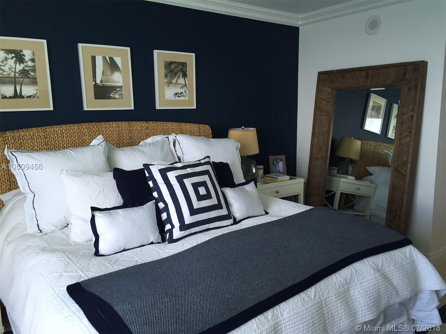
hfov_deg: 61.7
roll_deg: +0.8
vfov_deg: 48.2
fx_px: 374
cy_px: 167
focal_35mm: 29
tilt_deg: -8.4
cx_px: 223
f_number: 2.2
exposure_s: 1/40
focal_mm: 4.15
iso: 32
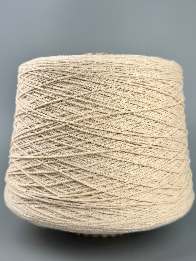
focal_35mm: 24
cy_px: 130
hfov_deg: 56.8
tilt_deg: -2.6
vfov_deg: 71.6
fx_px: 181
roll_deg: -0.2
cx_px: 98
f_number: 1.78
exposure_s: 1/1060
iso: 80
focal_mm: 6.76
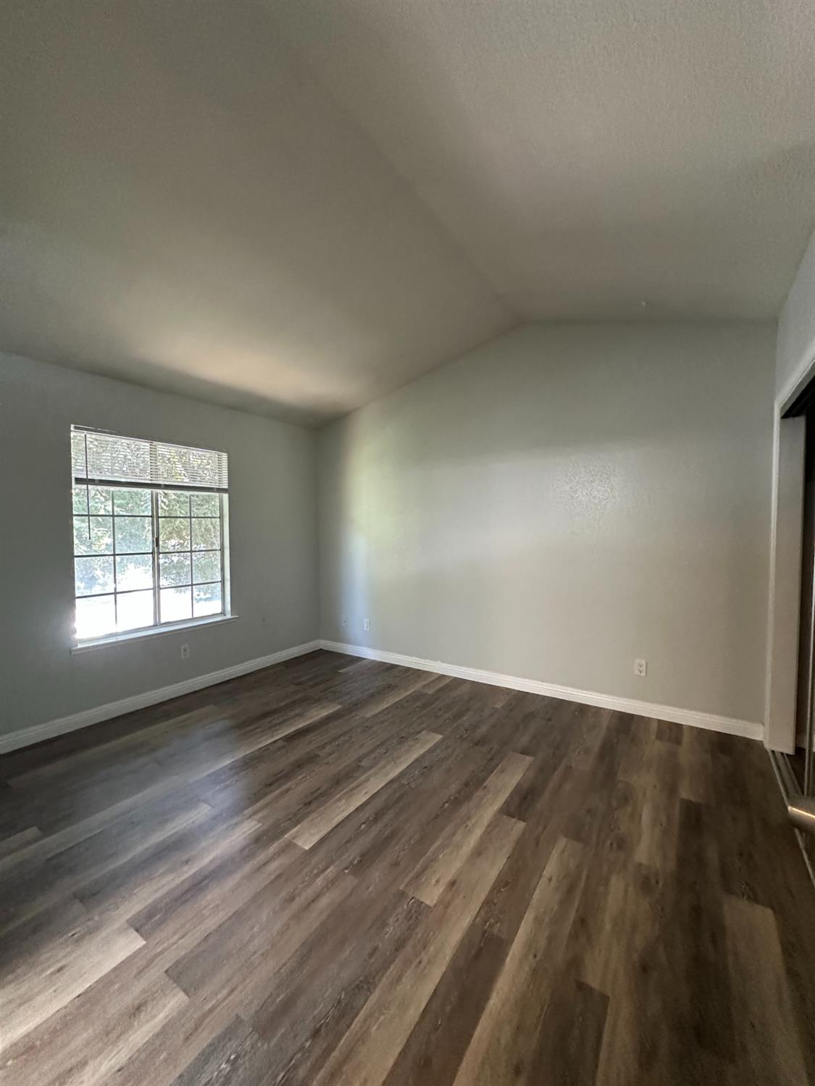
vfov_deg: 102.1
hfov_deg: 85.7
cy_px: 543
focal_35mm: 14
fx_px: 439
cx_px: 408
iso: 640
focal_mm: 2.22
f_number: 2.2
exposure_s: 1/60
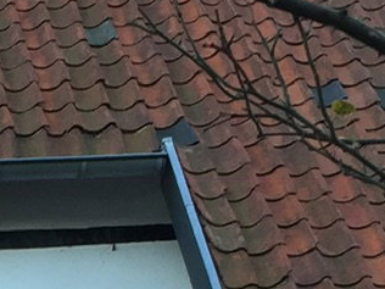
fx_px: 2091
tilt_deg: +6.6
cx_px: -308
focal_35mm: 188
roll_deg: -0.2
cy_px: 630
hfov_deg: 10.0
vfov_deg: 7.5
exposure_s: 1/50
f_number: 2.2
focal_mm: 4.15
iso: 32
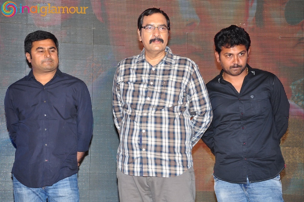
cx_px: 152
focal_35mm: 87
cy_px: 101
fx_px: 734
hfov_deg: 23.4
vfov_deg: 15.7
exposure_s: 1/125
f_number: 6.3
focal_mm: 58
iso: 400
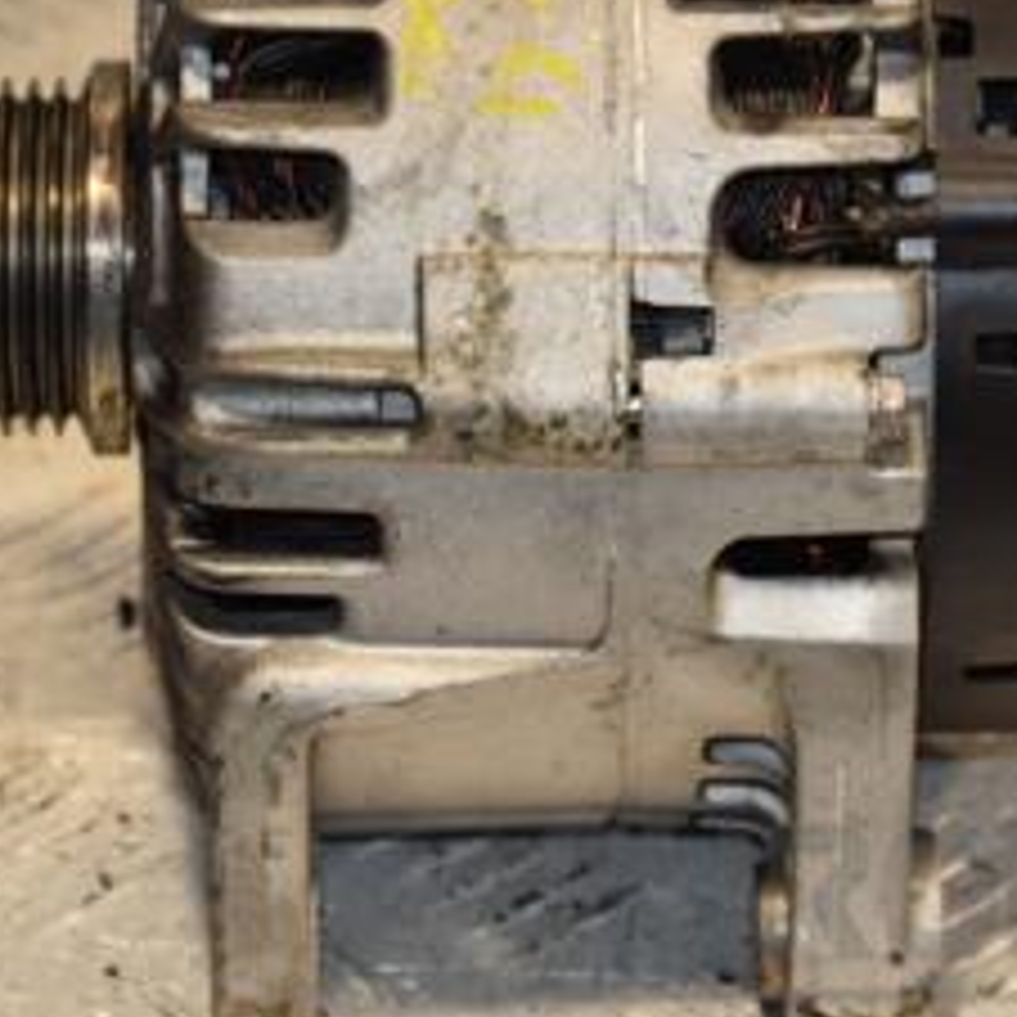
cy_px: 292
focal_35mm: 223
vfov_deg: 7.8
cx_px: 454
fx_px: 7412
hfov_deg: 7.8
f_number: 6.3
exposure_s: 1/200
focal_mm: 66
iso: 800
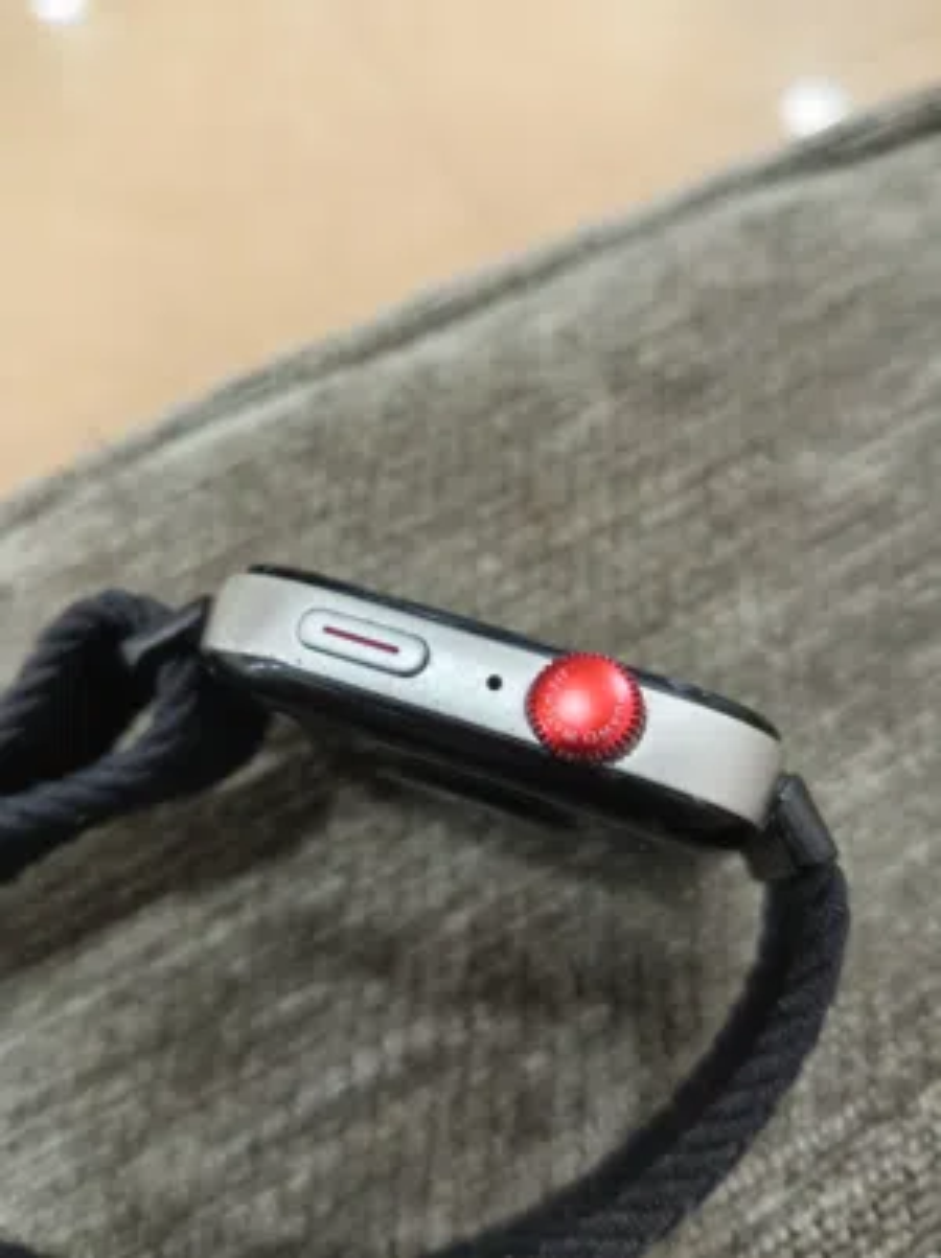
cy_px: 629
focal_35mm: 27
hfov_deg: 51.3
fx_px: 980
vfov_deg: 65.4
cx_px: 470
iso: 760
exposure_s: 1/25
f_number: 1.8
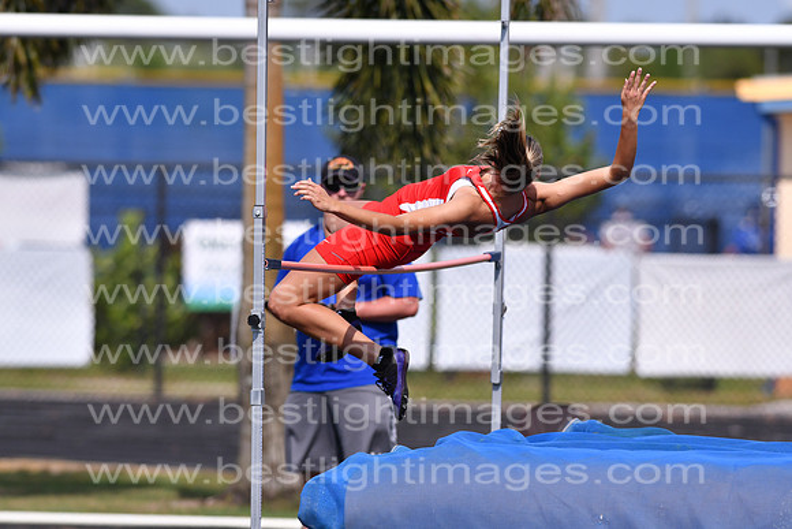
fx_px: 9902
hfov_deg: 4.6
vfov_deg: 3.1
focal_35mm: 450
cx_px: 396
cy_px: 264
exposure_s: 1/8000
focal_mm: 300
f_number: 4
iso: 400
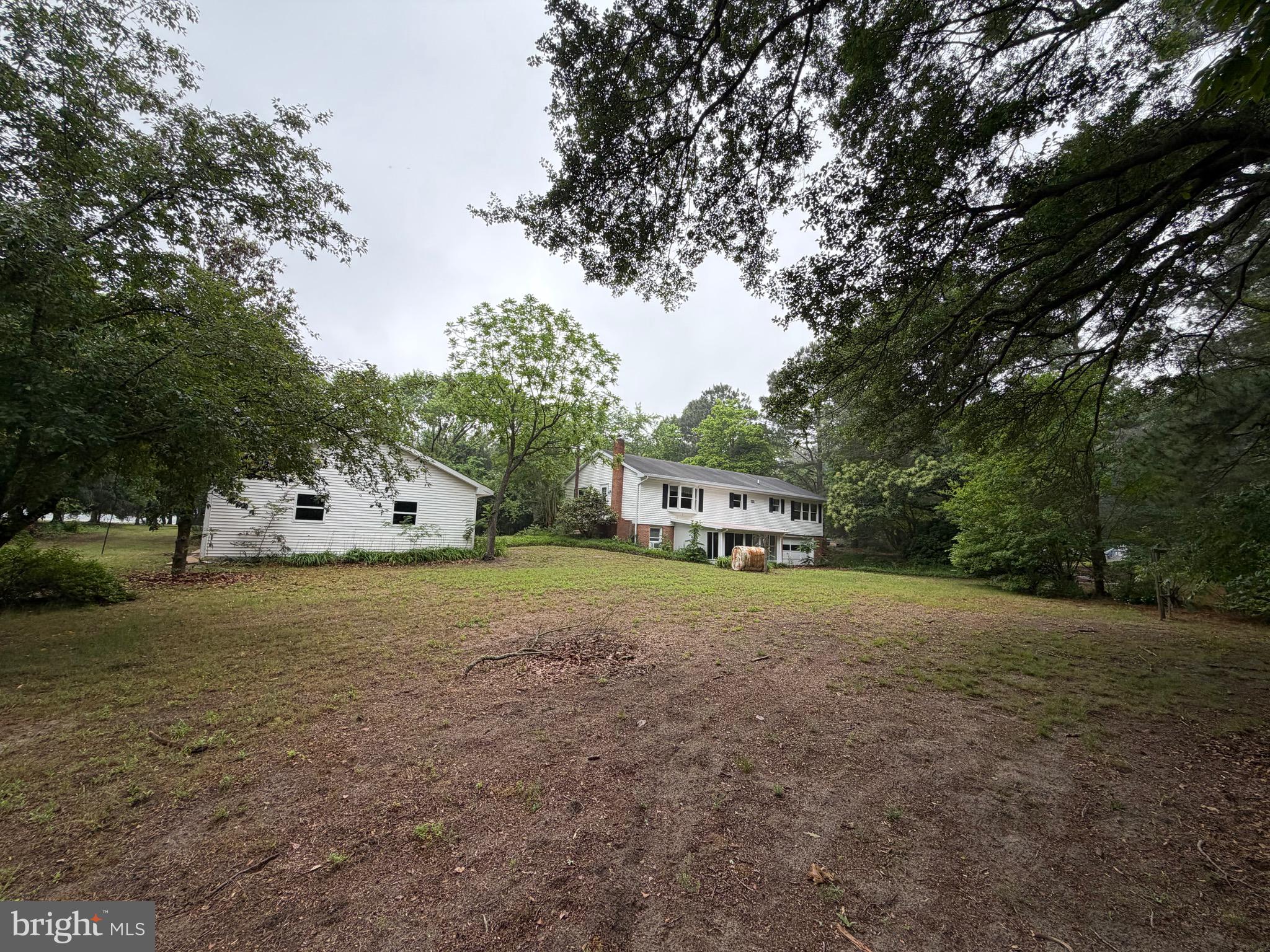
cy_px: 476
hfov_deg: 102.1
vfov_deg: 85.7
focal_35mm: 14
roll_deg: -2.5
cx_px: 635
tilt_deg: +7.3
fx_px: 514
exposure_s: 1/264
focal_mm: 2.22
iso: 50
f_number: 2.2
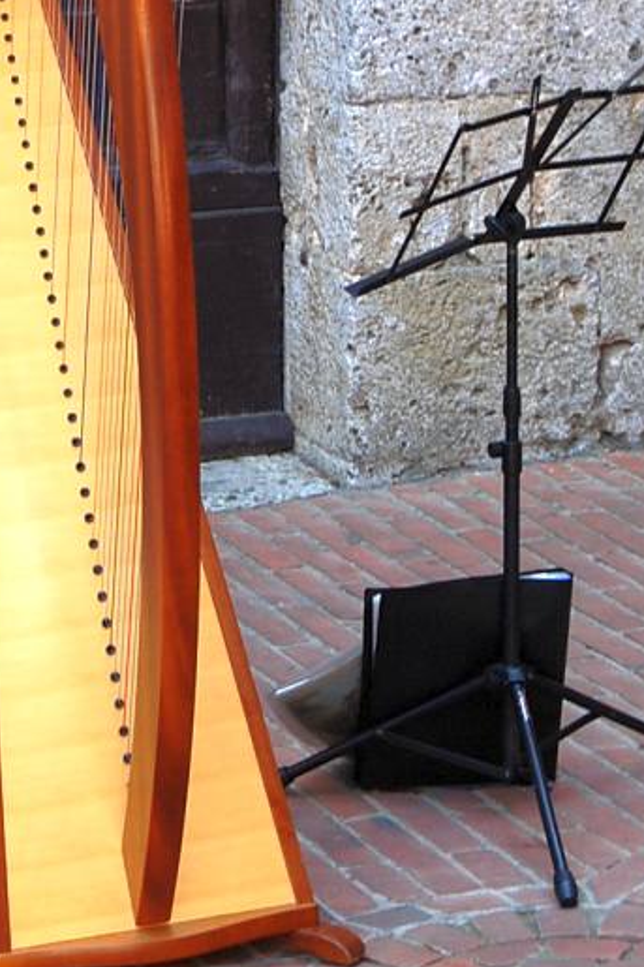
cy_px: 267
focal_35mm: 159
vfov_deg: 12.9
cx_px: 139
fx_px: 4268
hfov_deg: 8.6
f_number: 8
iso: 400
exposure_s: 1/80
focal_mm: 55
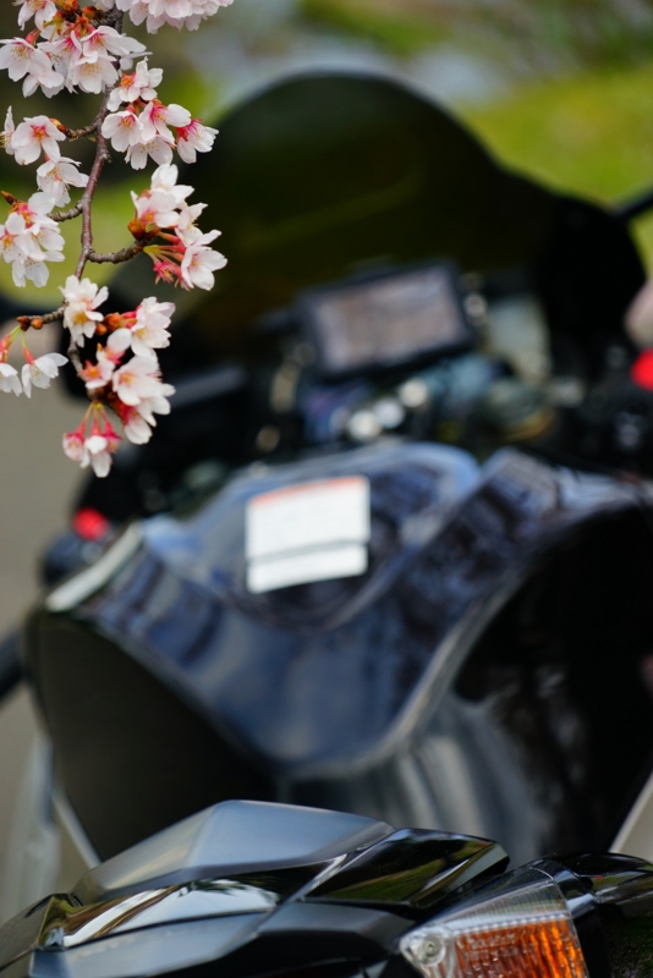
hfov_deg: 7.6
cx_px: 326
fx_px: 4920
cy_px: 489
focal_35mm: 181
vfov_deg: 11.4
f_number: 6.3
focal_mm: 181
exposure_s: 1/1000
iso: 400
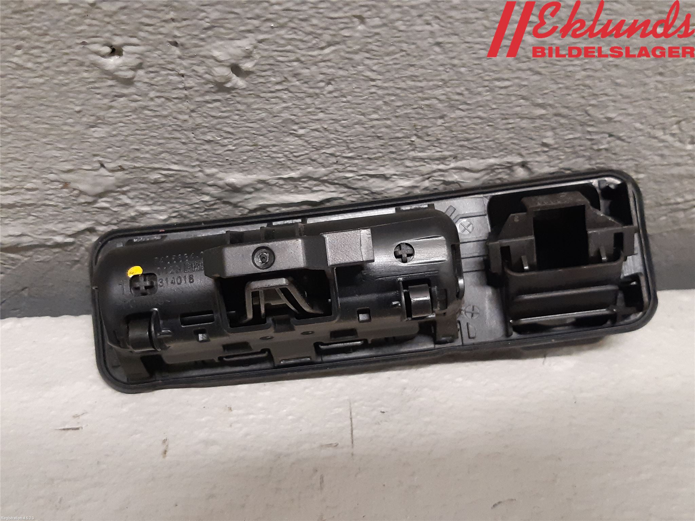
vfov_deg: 53.1
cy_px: 260
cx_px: 348
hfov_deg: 67.3
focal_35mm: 26
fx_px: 522
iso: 320
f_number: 1.7
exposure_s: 1/50
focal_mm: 3.93
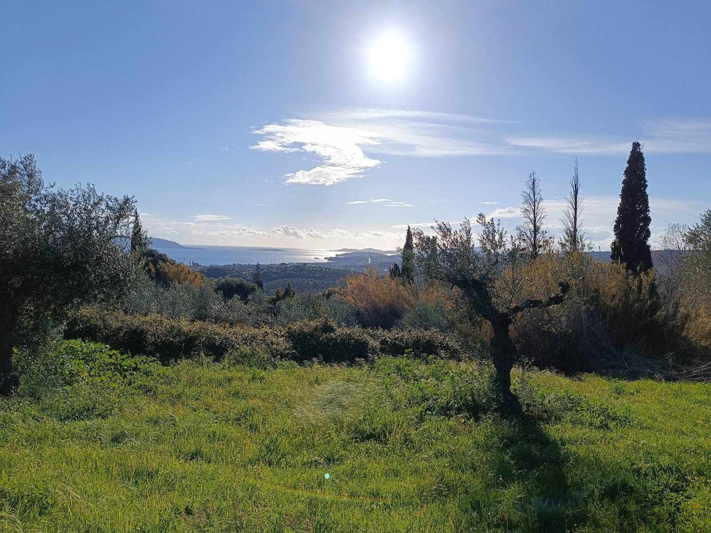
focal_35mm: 24
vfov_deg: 56.8
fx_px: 493
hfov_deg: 71.6
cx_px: 356
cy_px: 266
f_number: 1.88
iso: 50
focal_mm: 5.59
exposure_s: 1/4149
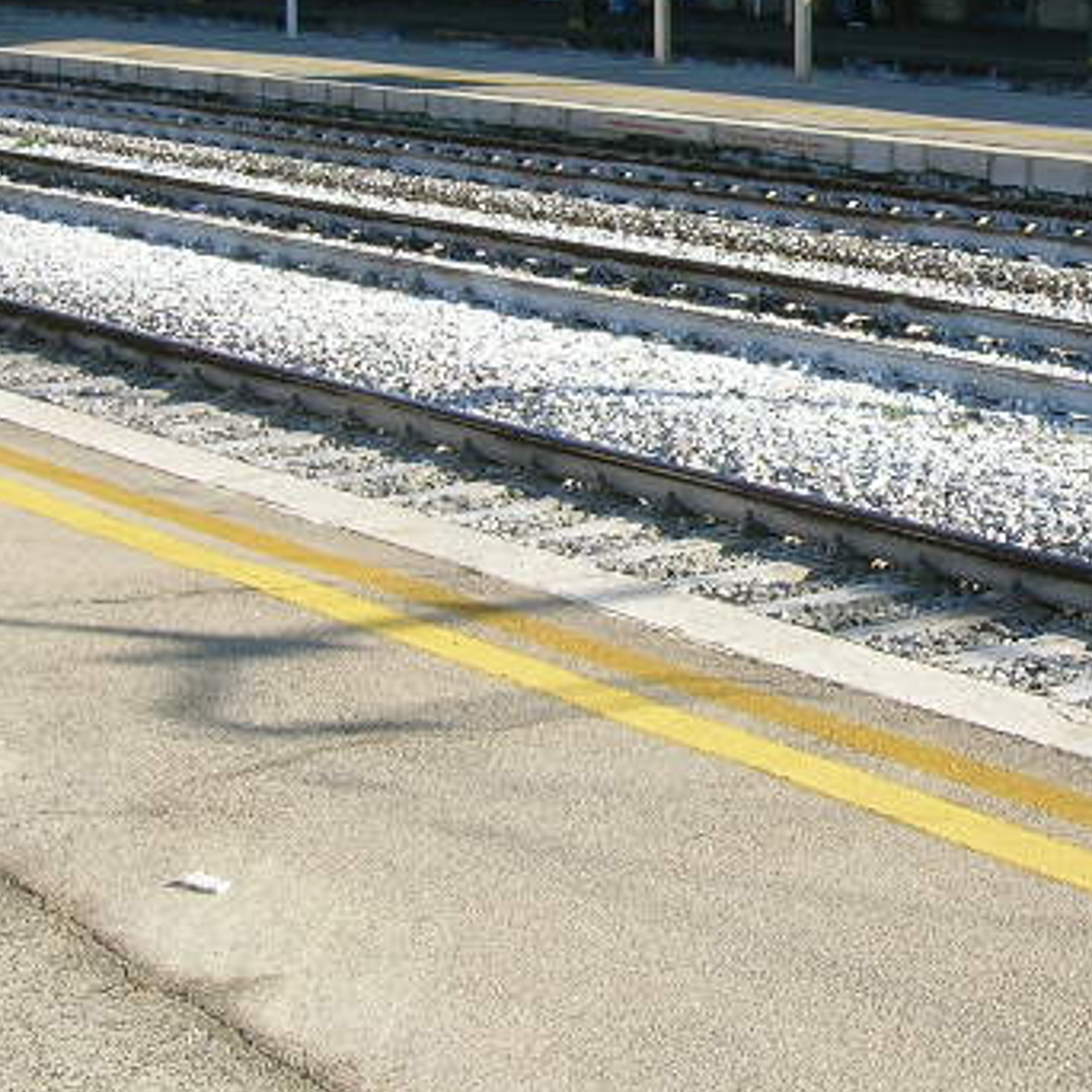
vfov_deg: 19.2
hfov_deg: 18.6
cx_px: 1175
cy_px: 313
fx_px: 3212
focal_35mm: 90
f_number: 4.9
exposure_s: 1/240
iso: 50
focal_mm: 5.7
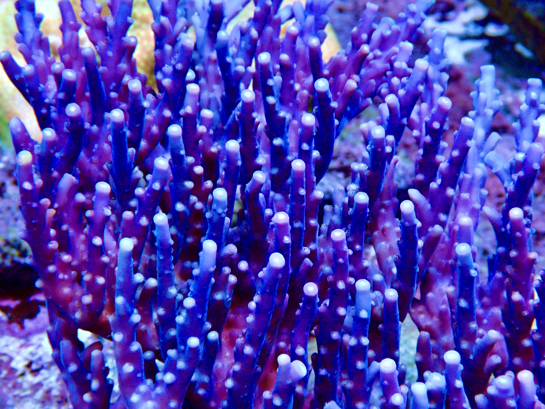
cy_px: 204
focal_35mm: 88
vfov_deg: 16.8
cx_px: 272
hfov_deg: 22.3
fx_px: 1385
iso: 800
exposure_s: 1/160
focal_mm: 15.66
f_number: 6.3
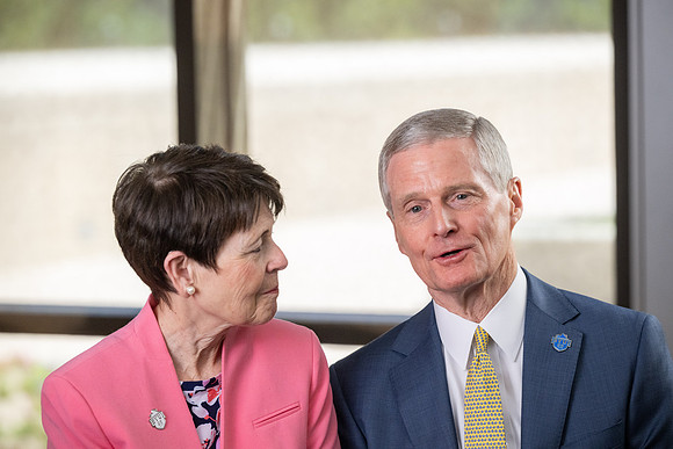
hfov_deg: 15.8
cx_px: 336
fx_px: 2431
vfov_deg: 10.6
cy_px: 224
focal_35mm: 130
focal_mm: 130
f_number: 4
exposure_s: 1/400
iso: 2000
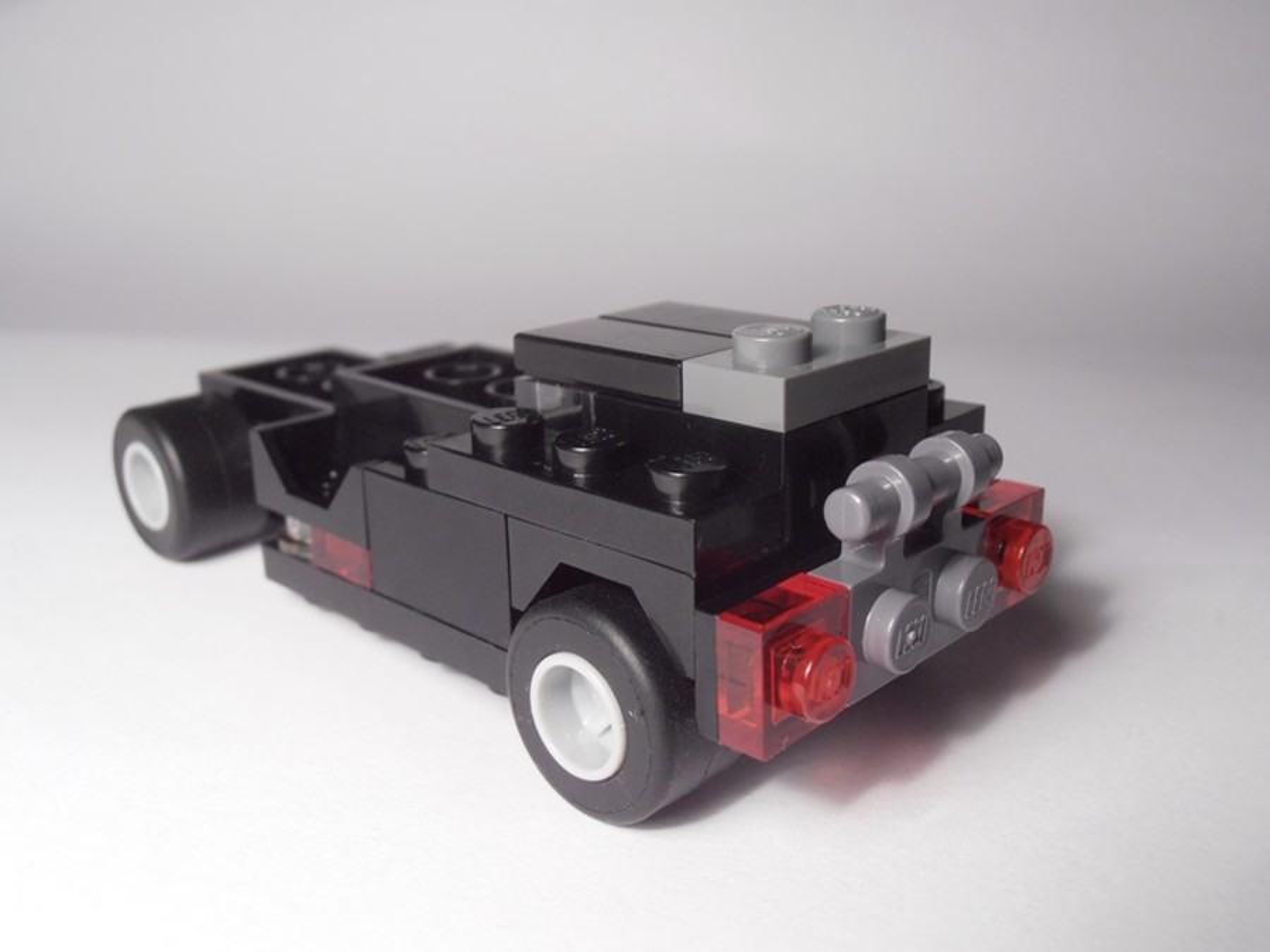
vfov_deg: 38.7
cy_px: 476
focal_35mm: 37
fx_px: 1357
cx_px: 635
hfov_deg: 50.1
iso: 125
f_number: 3.9
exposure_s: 1/40
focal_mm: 6.61
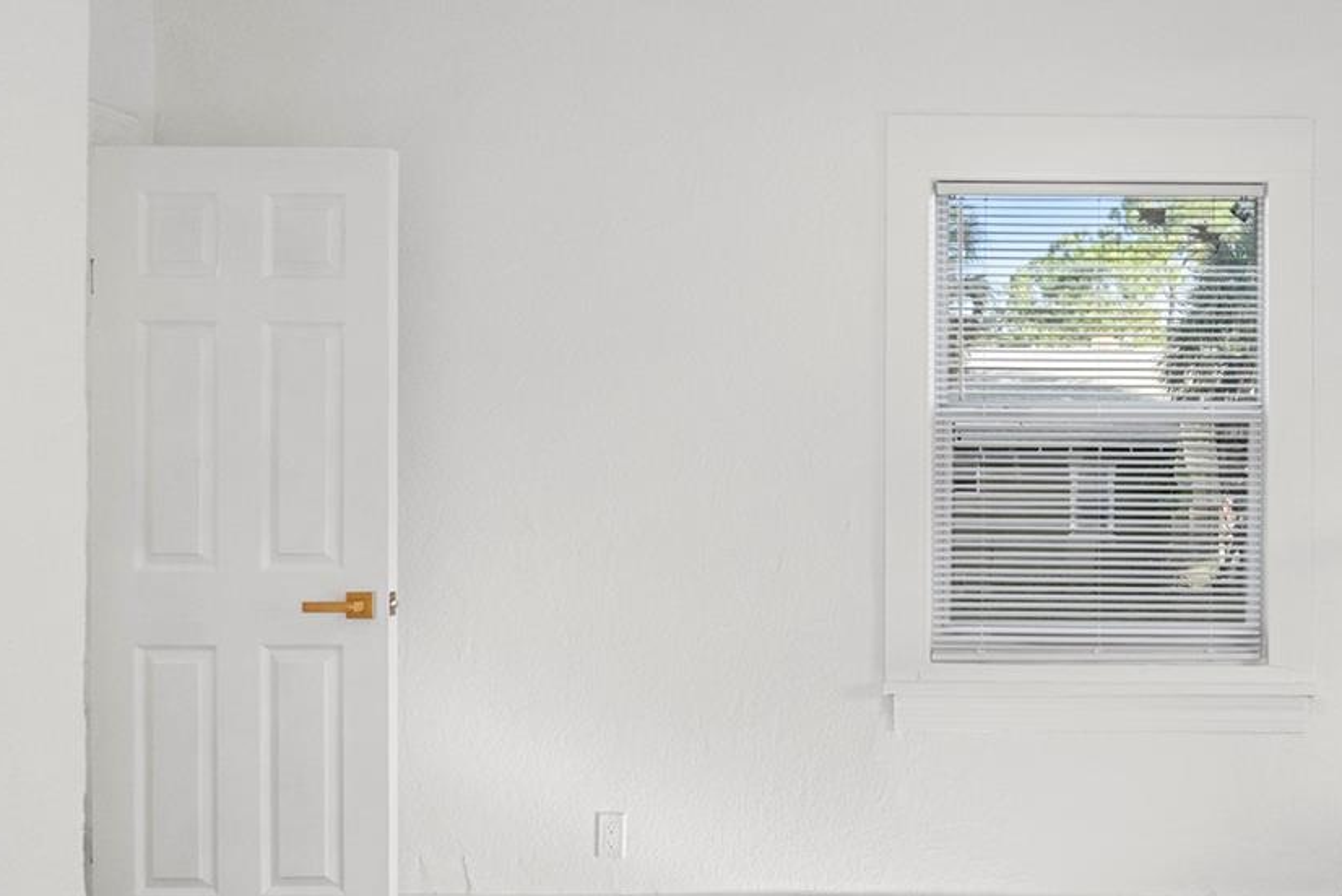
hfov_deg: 53.6
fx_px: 1192
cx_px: 1126
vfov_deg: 41.2
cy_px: 452
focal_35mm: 32
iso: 2000
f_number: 9
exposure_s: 1/80
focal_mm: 16.5
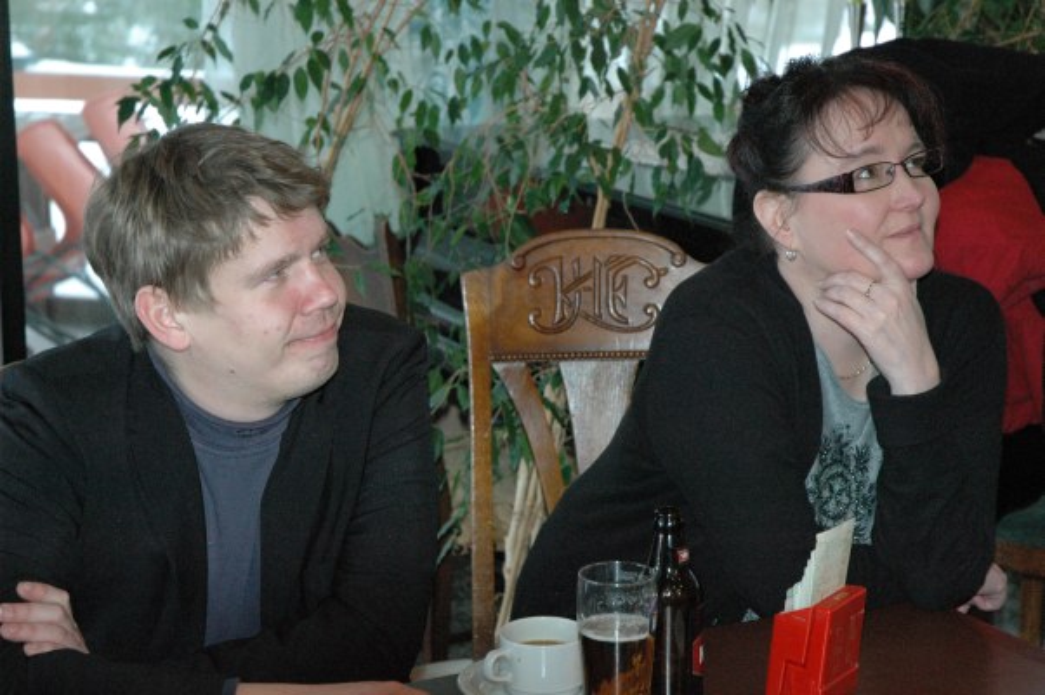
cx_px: 522
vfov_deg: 17.5
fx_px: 2262
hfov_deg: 26.0
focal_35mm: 78
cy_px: 348
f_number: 5
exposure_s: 1/60
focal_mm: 52
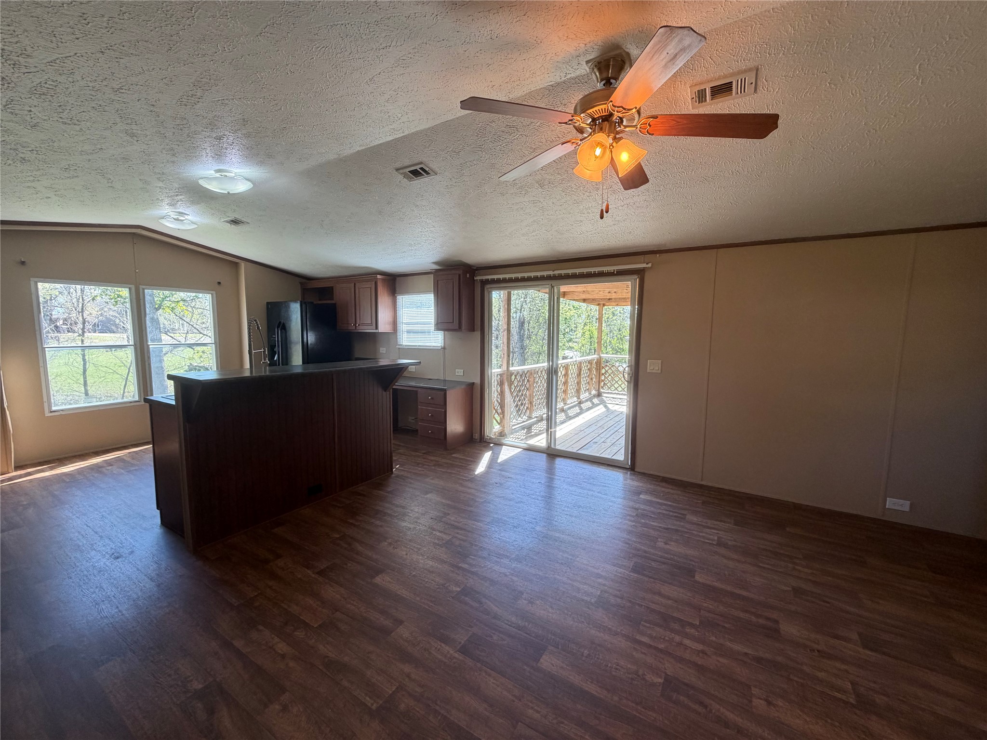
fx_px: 399
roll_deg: -0.4
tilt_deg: -6.8
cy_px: 370
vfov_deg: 85.7
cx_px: 494
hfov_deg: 102.1
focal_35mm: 14
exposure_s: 1/120
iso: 125
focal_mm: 2.22
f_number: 2.2
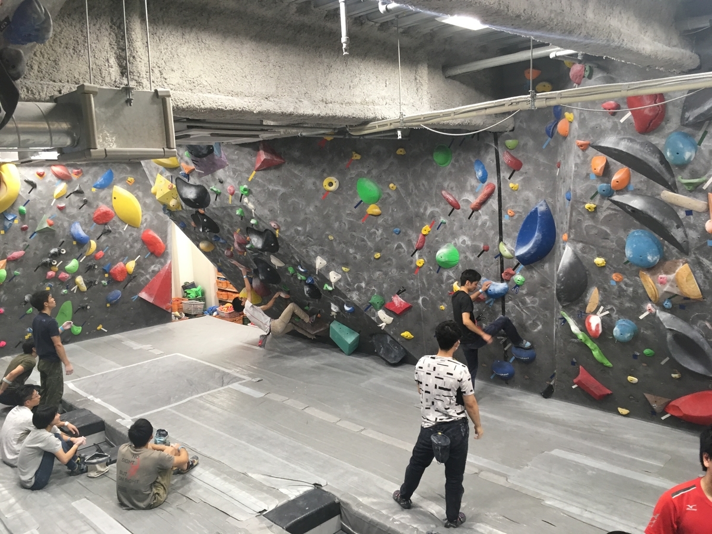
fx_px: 596
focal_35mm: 29
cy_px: 267
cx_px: 356
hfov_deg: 61.7
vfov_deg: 48.2
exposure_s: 1/30
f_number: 2.2
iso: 100
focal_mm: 4.15
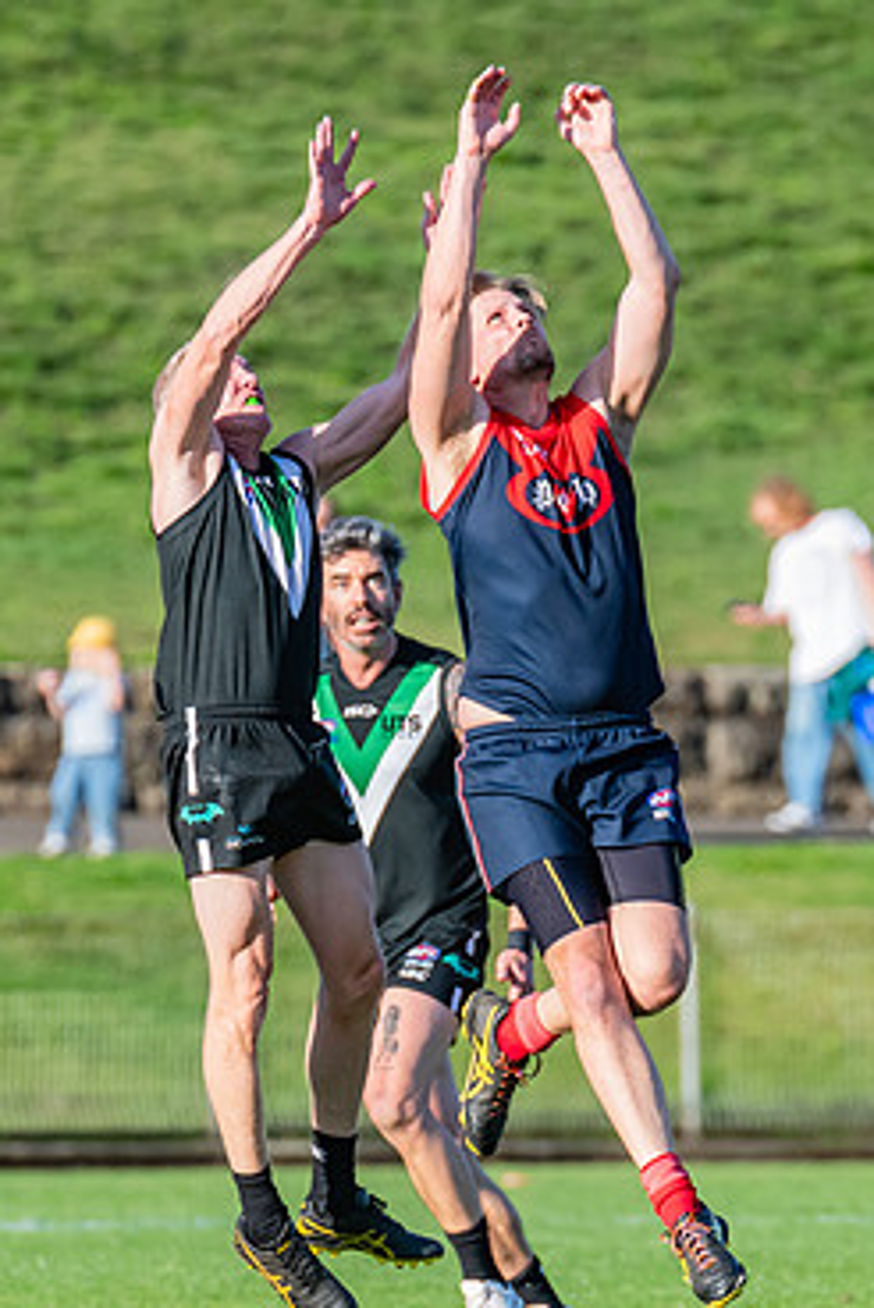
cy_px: 838
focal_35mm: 871
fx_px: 31657
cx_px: 415
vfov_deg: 2.4
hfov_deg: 1.6
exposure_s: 1/1600
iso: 800
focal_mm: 380
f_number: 7.1
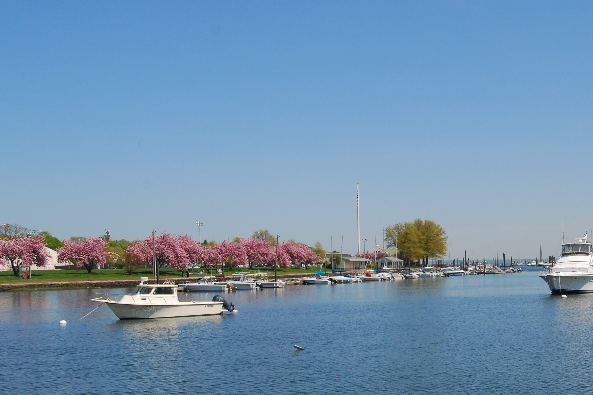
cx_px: 379
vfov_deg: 23.7
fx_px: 939
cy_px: 266
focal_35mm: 57
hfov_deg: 34.8
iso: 200
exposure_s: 1/400
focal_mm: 24
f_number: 10
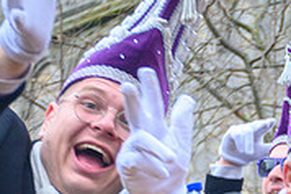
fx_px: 2370
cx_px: 371
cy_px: 294
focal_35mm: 293
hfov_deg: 7.0
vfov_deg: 4.7
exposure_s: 1/80
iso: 400
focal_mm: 60
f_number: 5
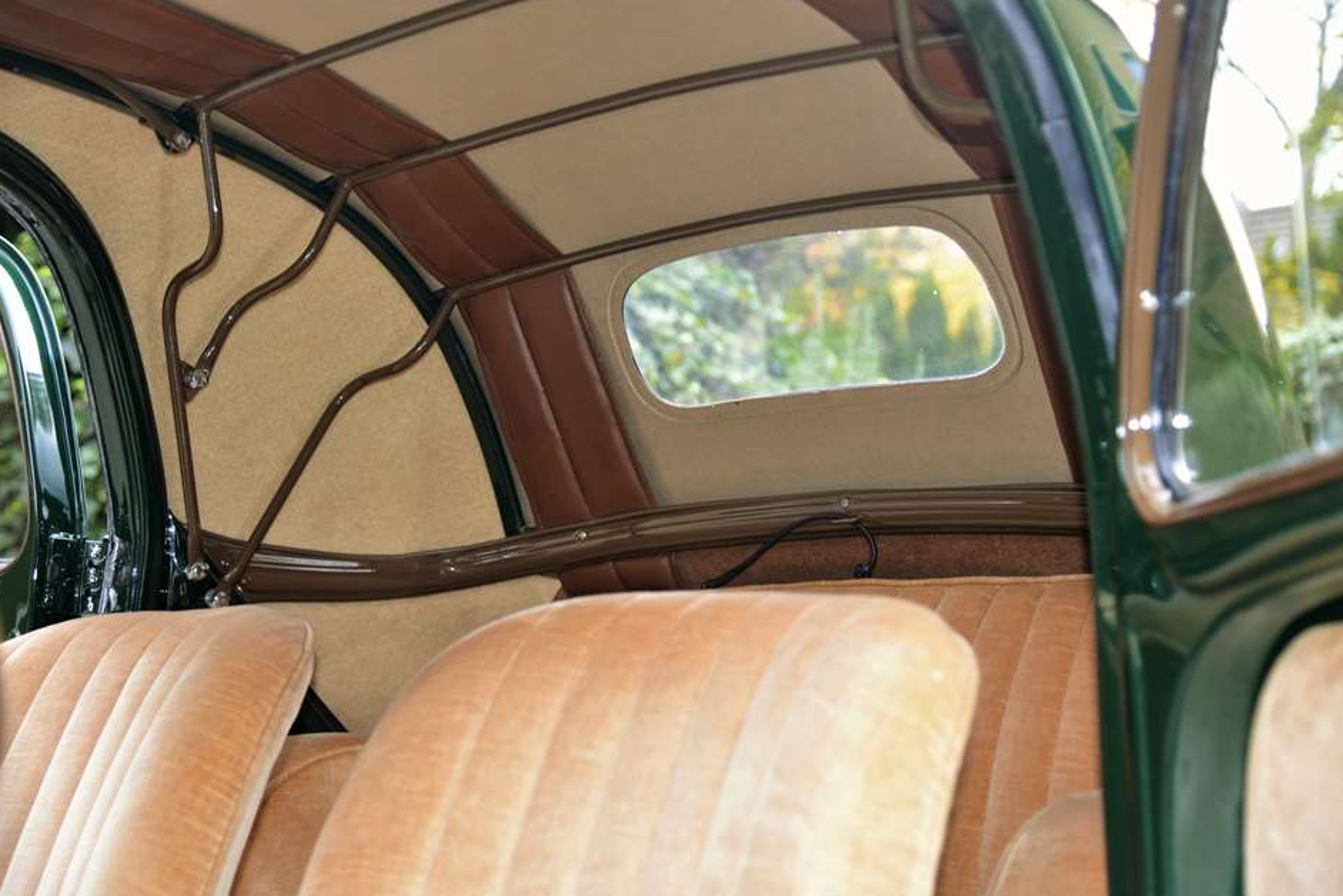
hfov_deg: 35.6
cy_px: 448
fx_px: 2090
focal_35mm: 56
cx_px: 665
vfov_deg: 24.2
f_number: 4
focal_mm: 55
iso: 400
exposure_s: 1/80
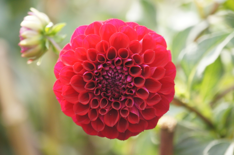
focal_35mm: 450
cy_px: 78
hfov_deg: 4.6
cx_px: 117
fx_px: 2923
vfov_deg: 3.0
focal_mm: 300
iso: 1000
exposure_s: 1/500
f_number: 5.6
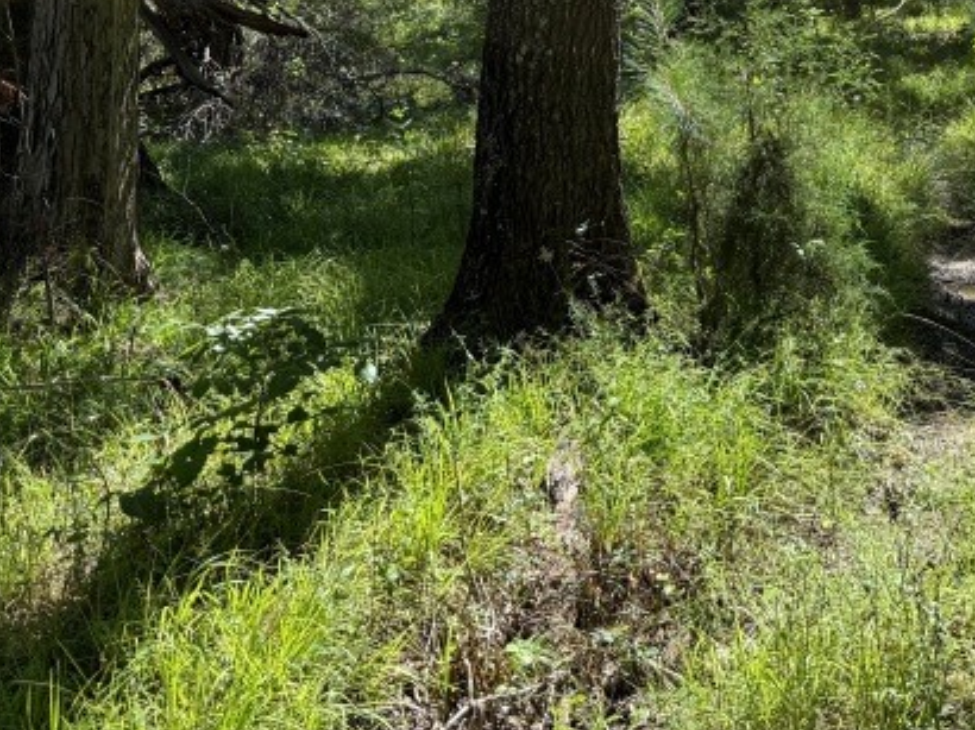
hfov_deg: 31.0
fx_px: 1689
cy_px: -59
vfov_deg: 23.0
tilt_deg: +1.9
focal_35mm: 60
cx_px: 844
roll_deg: +1.7
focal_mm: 6.76
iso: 100
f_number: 1.78
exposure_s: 1/1522
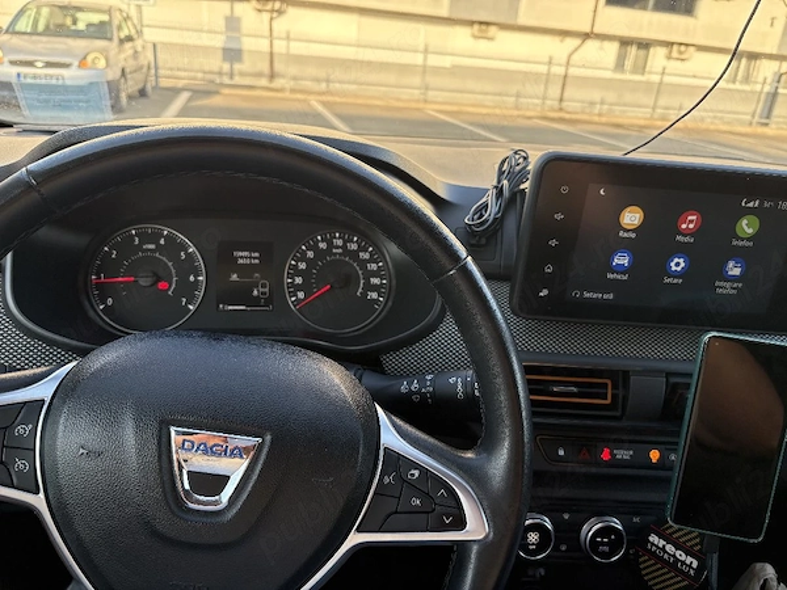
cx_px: 394
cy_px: 295
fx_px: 591
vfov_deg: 53.1
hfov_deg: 67.3
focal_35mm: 26
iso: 100
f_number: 1.6
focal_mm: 5.96
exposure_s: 1/244
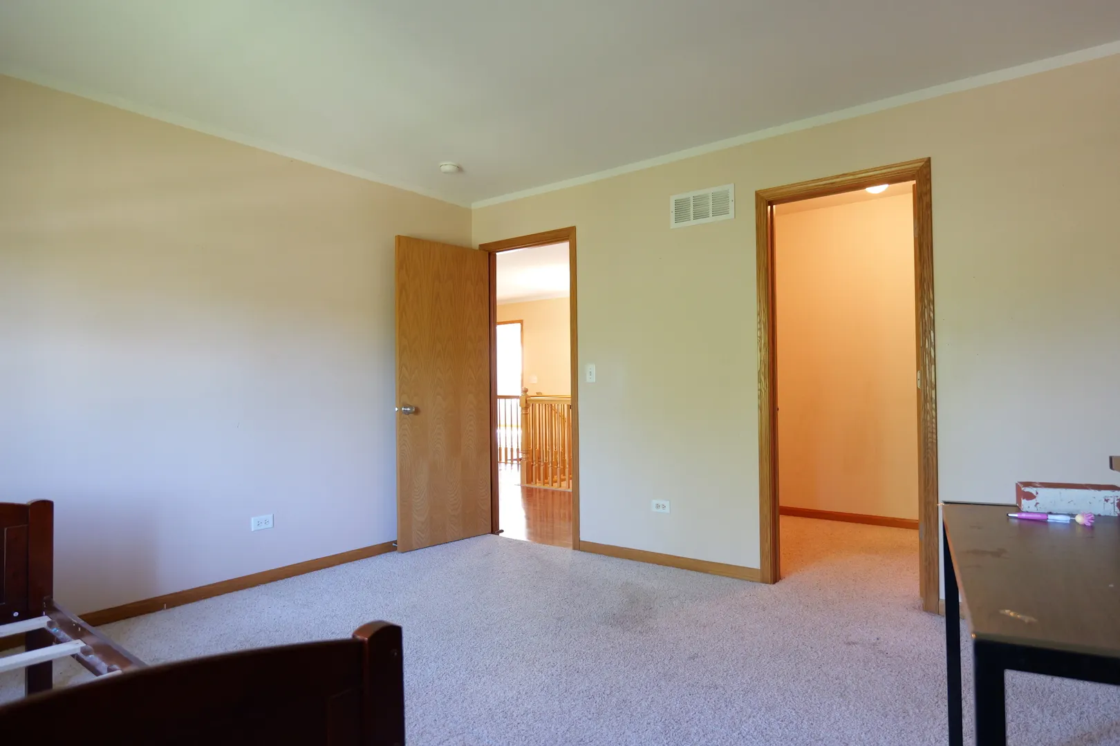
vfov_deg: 61.9
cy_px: 373
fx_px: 622
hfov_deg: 84.0
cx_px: 560
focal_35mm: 20
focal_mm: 20
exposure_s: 1/60
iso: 3200
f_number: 3.5
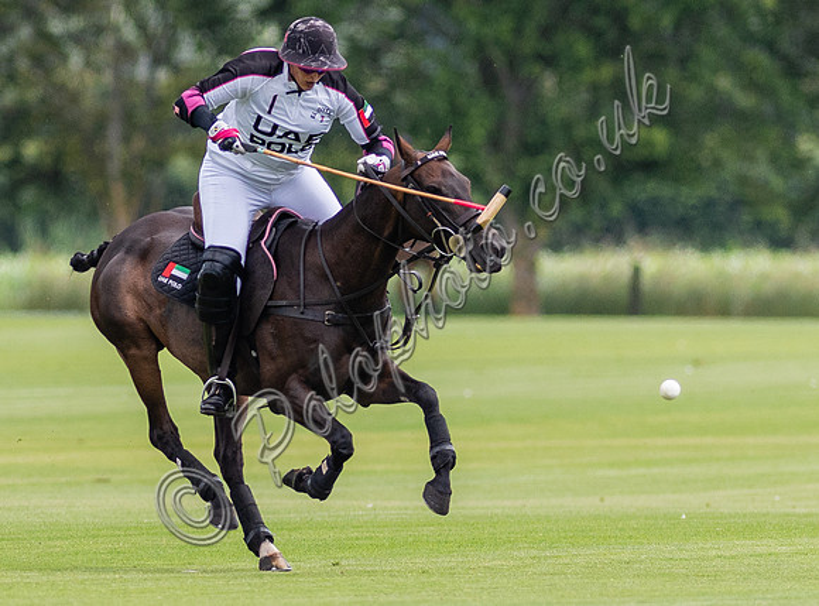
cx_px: 44
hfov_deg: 1.7
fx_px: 27425
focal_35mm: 1165
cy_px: 442
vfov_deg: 1.3
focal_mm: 300
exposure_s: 1/5000
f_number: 2.8
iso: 400
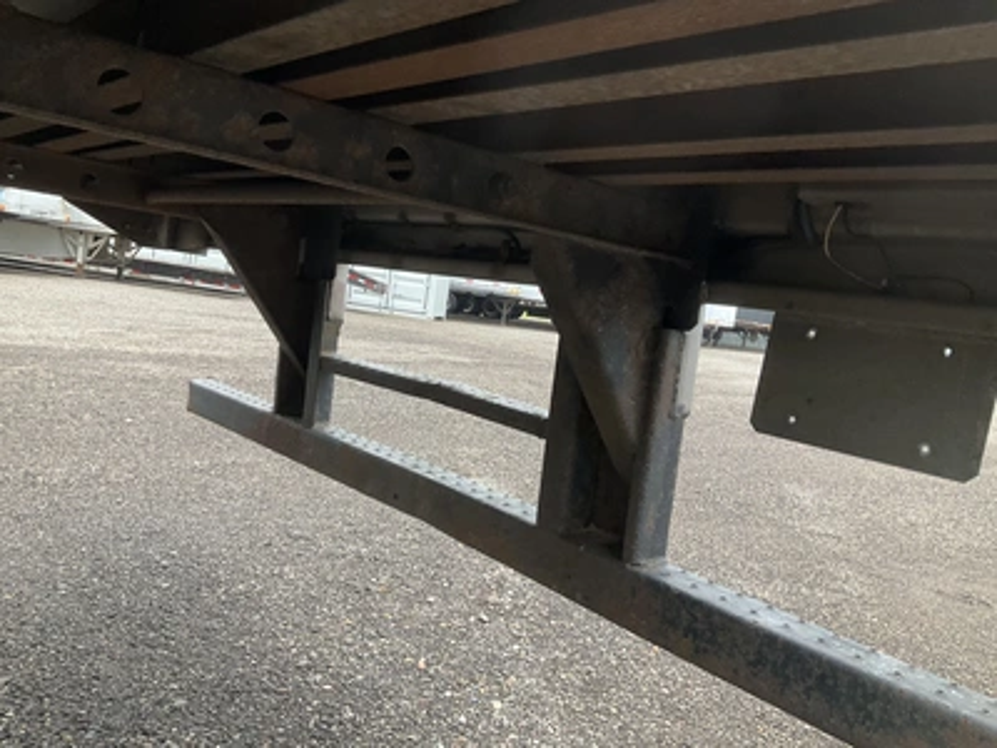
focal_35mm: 29
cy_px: 374
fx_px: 835
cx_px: 498
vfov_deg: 48.2
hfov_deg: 61.7
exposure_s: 1/122
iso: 50
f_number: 1.8
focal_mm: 3
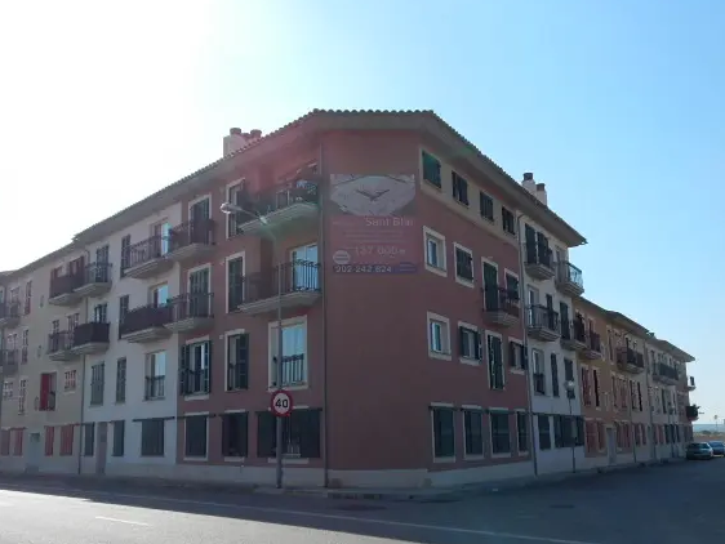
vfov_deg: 42.9
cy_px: 293
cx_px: 328
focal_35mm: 33
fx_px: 691
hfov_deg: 55.2
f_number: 3.3
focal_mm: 5.2
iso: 125
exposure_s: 1/1600
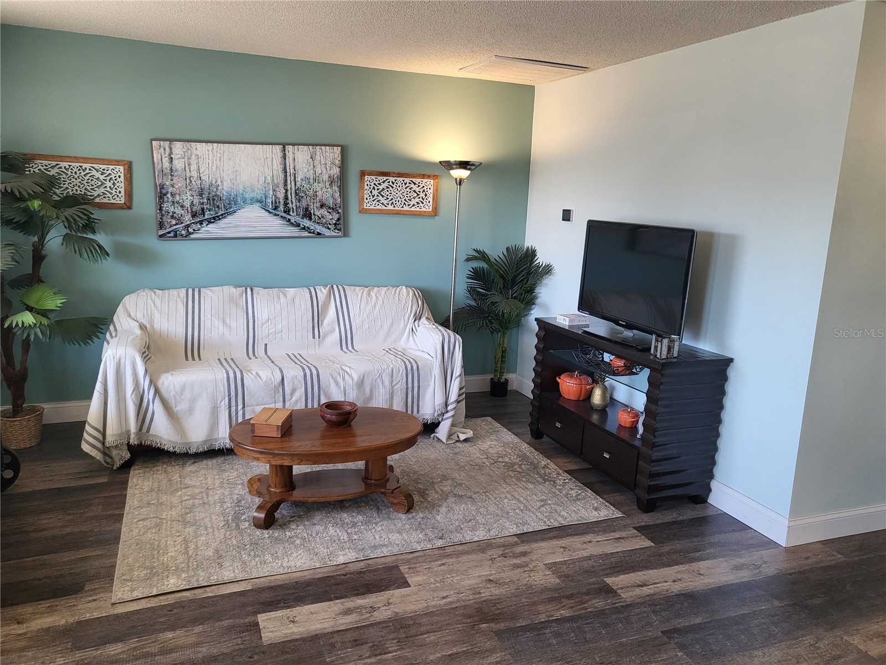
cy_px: 332
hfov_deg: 67.3
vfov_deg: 53.1
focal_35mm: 26
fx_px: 665
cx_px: 443
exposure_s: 1/120
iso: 200
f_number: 1.8
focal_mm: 4.25
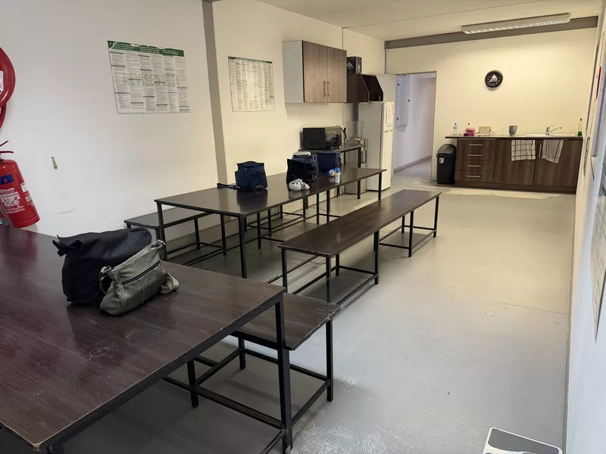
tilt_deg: -15.2
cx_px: 303
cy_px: 227
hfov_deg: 71.6
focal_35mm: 24
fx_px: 420
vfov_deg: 56.8
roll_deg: +2.1
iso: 200
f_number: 1.78
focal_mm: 6.76
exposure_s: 1/50
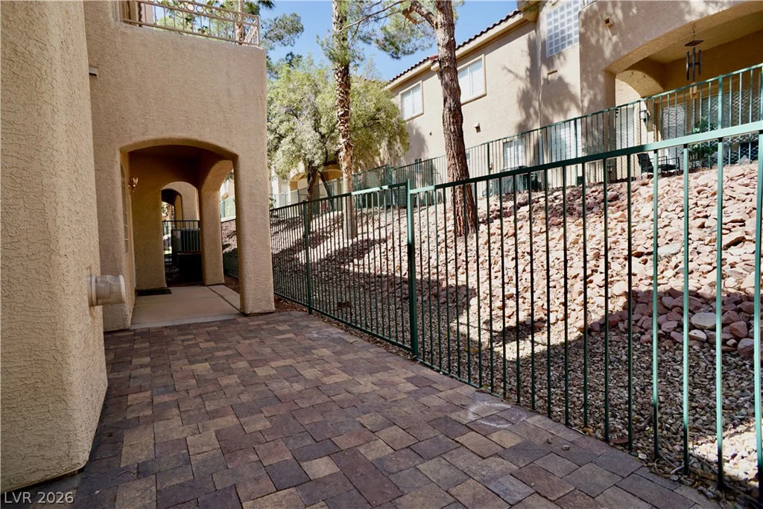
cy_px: 254
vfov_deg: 53.1
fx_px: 509
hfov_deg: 73.7
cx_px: 382
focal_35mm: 24
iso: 100
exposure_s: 1/200
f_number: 5.6
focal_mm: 16
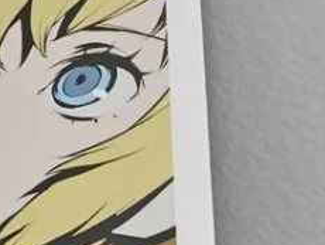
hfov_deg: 12.7
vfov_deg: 11.7
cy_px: 404
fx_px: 1128
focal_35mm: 120
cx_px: -454
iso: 640
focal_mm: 5.4
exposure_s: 1/60
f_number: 1.8
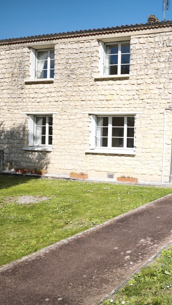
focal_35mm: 34
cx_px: 194
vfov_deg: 58.0
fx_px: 276
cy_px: 151
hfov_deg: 30.6
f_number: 1.62
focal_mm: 6.45
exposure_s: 1/2093
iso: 50
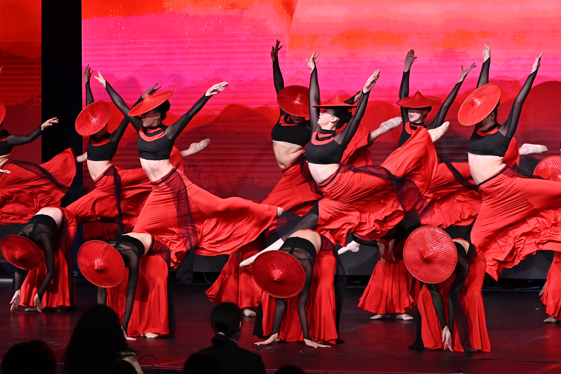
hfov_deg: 14.9
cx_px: 280
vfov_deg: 9.9
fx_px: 2150
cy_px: 187
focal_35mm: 138
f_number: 5
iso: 2500
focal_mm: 92
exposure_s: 1/1250
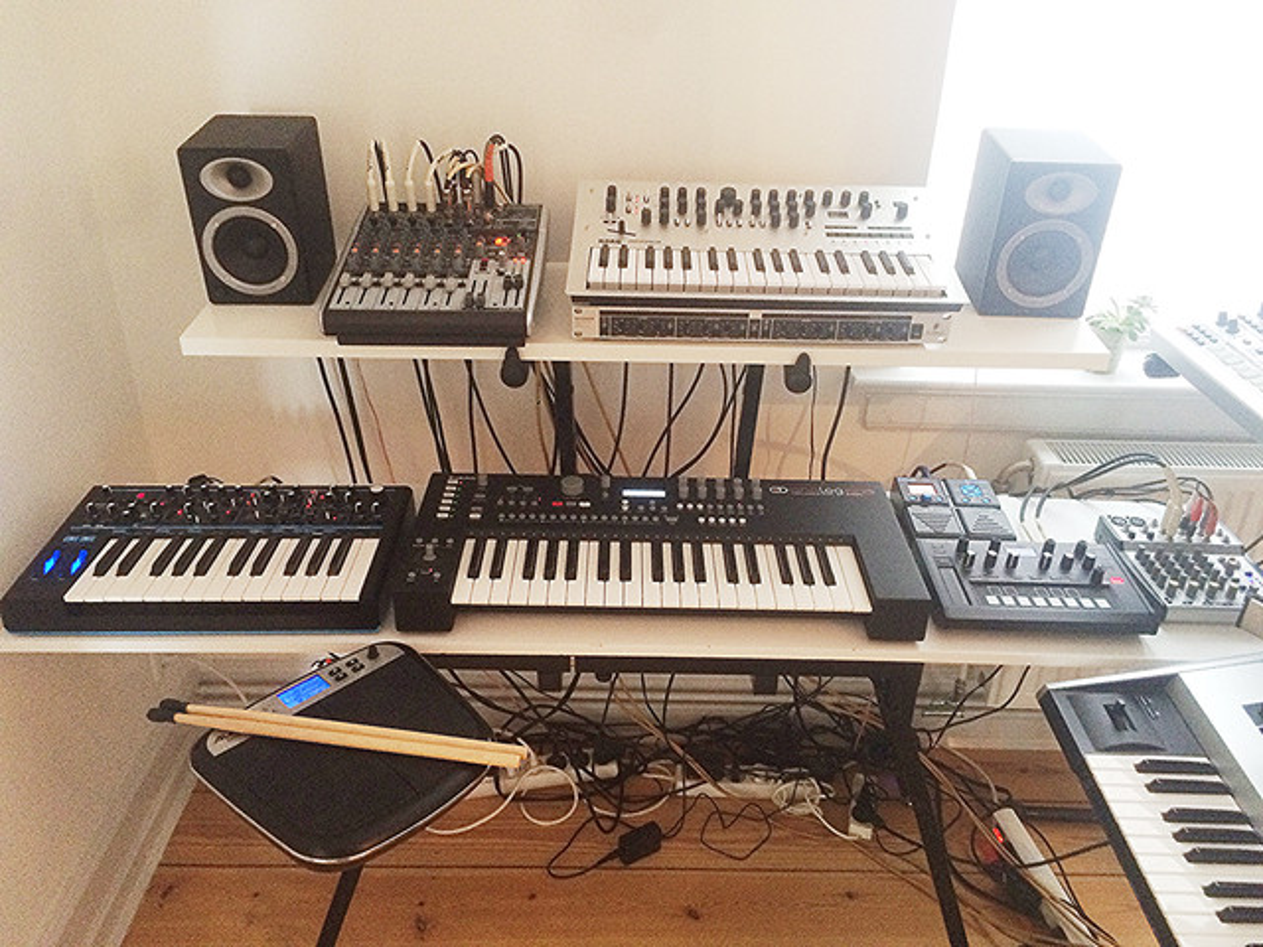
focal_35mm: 29
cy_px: 474
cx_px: 632
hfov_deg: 61.7
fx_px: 1058
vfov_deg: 48.2
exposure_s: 1/33
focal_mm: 4.15
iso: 320
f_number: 2.2
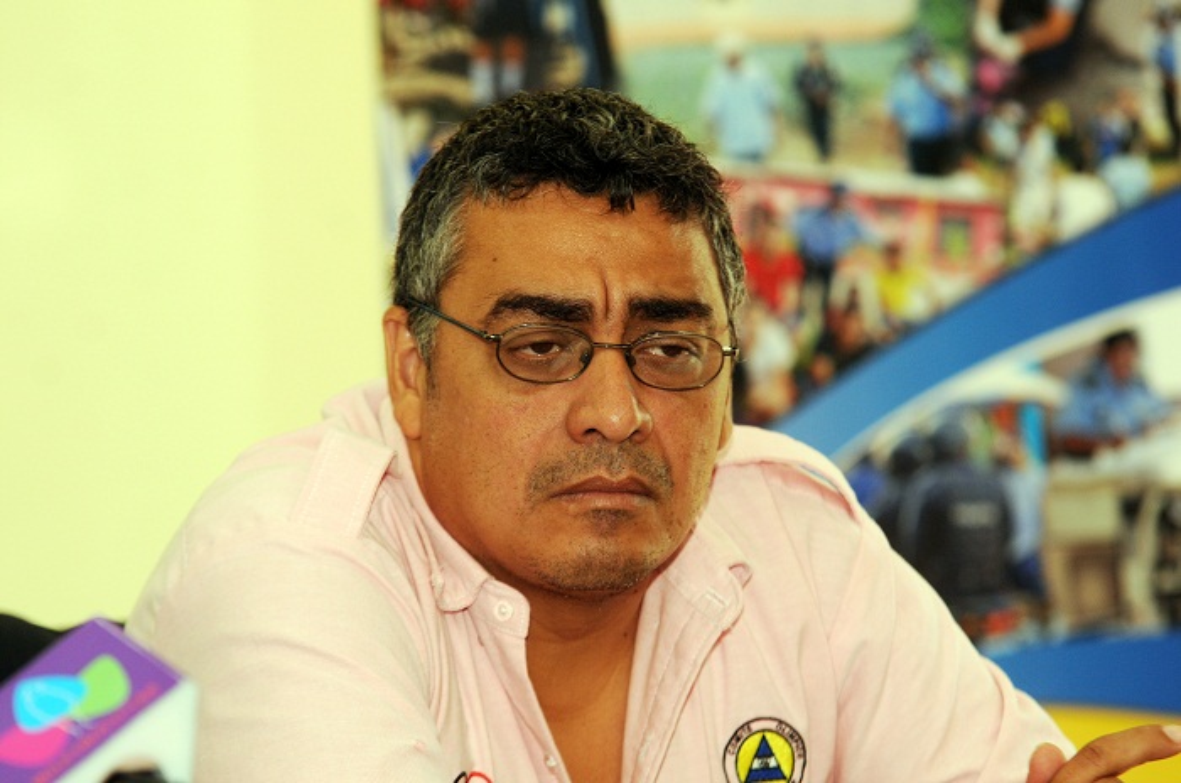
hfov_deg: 8.6
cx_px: 590
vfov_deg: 5.7
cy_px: 392
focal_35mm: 240
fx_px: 7859
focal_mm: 160
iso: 400
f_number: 3.2
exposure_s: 1/60
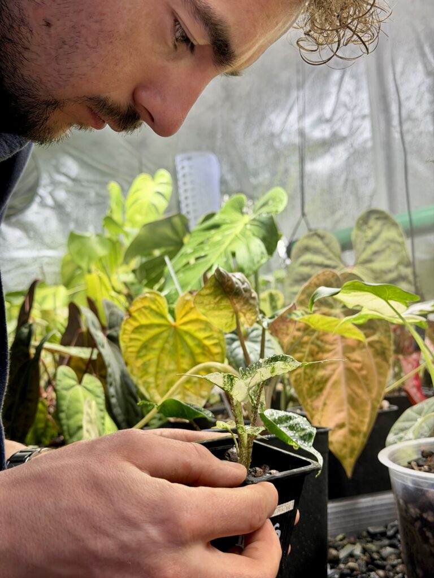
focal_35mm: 48
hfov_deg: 30.3
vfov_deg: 39.7
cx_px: 217
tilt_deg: +2.5
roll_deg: +5.2
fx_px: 802
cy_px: 289
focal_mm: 6.76
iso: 64
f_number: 1.78
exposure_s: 1/429
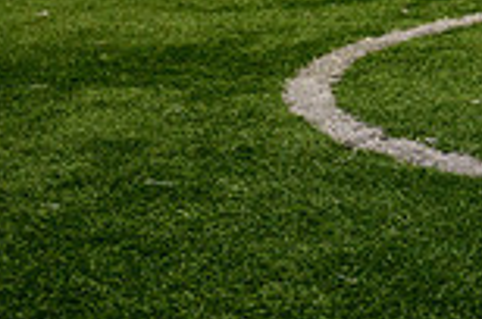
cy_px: -158
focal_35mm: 123
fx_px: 1643
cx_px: 884
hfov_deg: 14.5
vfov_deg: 10.7
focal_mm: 31.5
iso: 2000
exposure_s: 1/125
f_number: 5.6
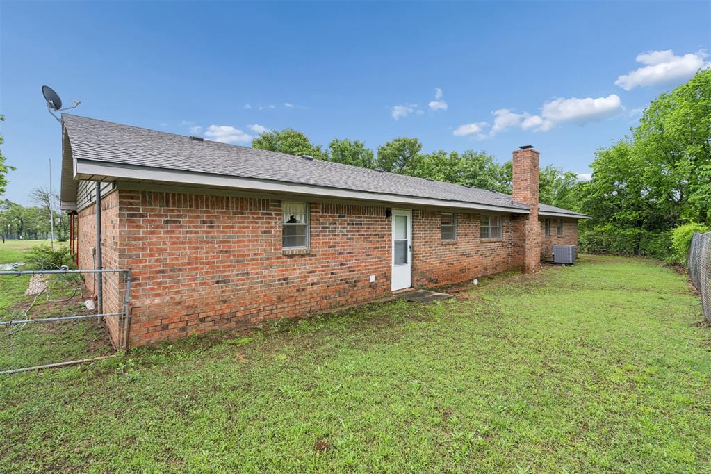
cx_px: 356
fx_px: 316
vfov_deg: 73.7
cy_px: 237
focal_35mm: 16
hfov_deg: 96.7
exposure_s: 1/50
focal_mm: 16
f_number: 8
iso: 200
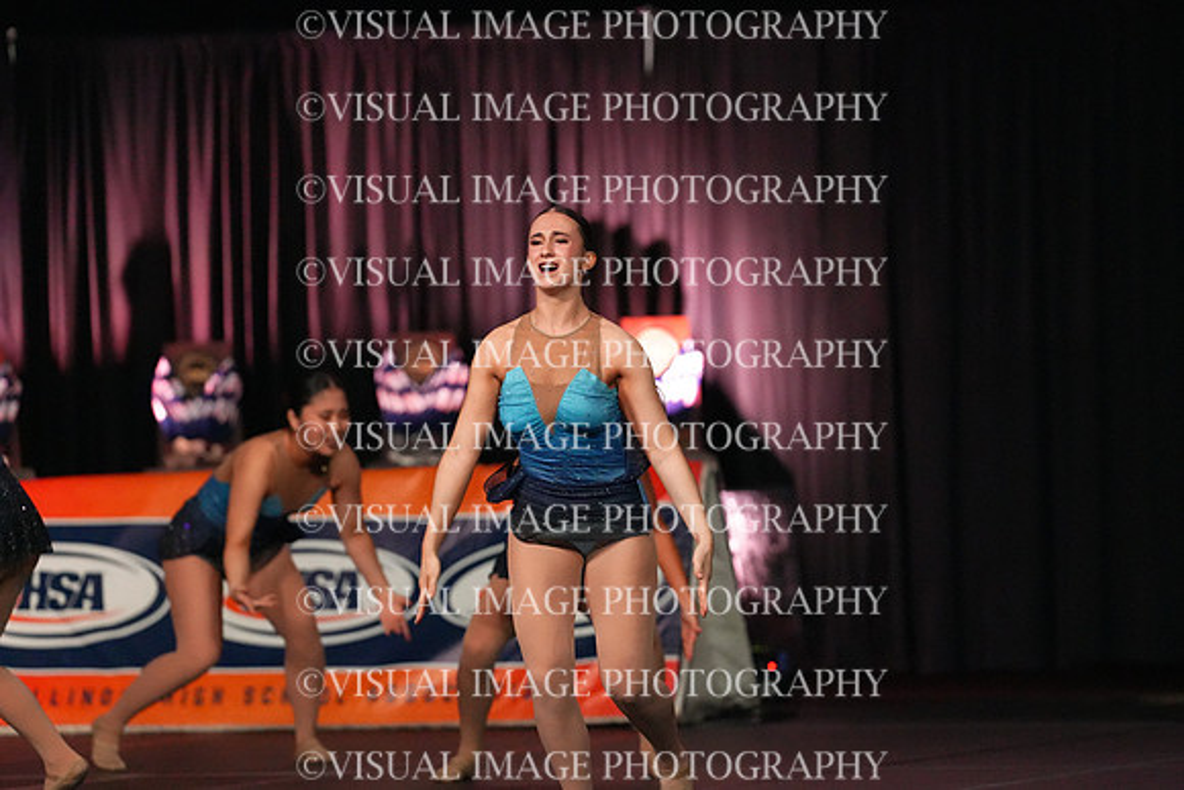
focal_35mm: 300
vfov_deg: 4.6
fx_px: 9869
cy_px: 395
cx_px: 592
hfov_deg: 6.9
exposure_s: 1/1250
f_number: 3.5
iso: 16000
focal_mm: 300
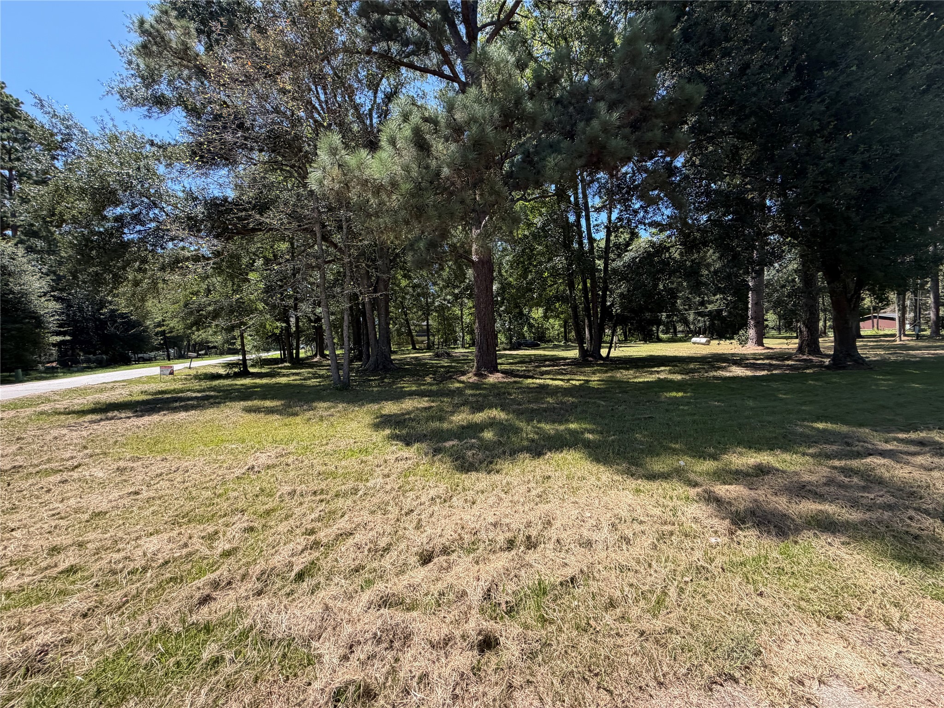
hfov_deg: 102.1
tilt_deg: -1.6
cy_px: 354
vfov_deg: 85.7
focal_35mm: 14
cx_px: 472
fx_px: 382
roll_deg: +1.9
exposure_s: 1/502
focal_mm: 2.22
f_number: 2.2
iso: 40
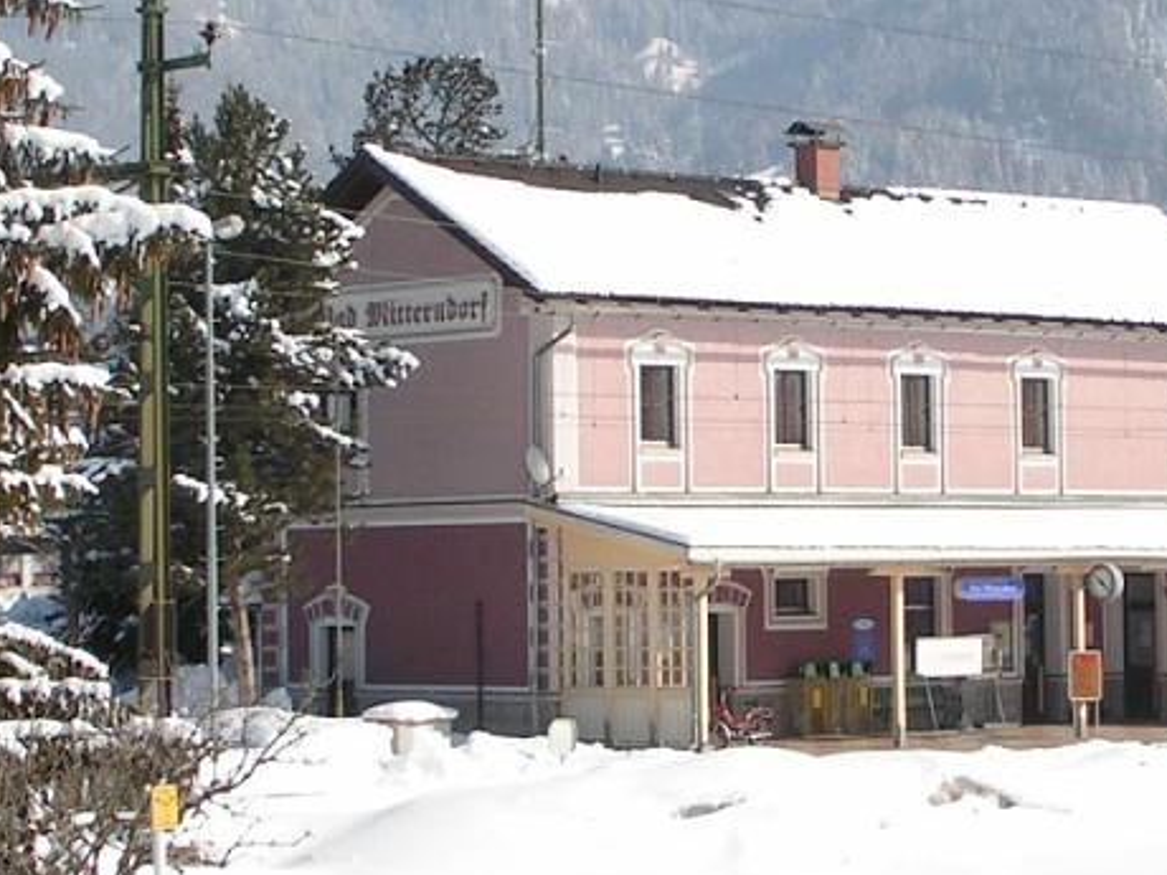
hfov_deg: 15.5
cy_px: 282
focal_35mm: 127
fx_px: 4282
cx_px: 677
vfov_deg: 11.7
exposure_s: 1/400
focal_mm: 8.7
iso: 50
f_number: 6.3
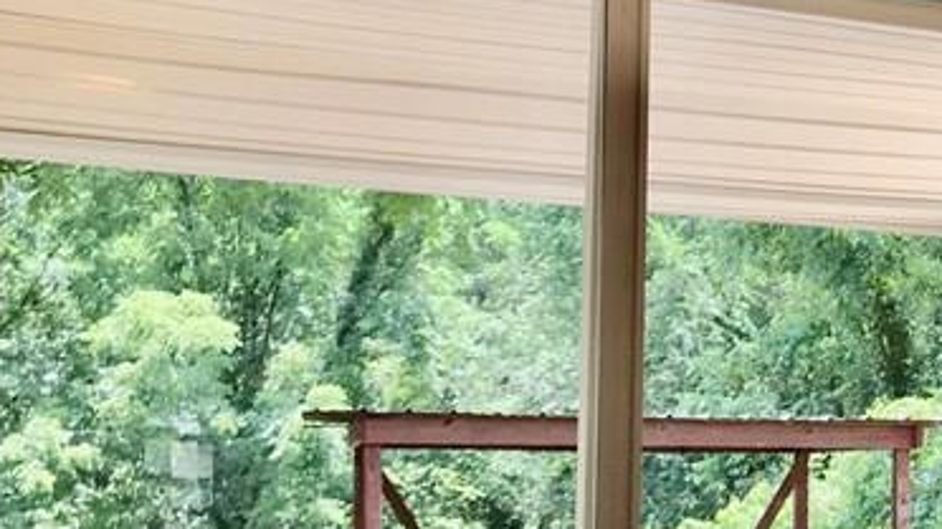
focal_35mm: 84
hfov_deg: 22.3
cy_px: 499
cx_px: 1271
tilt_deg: -2.6
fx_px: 2098
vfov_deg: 14.2
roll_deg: -2.4
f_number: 1.8
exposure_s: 1/332
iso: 20
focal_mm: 3.99
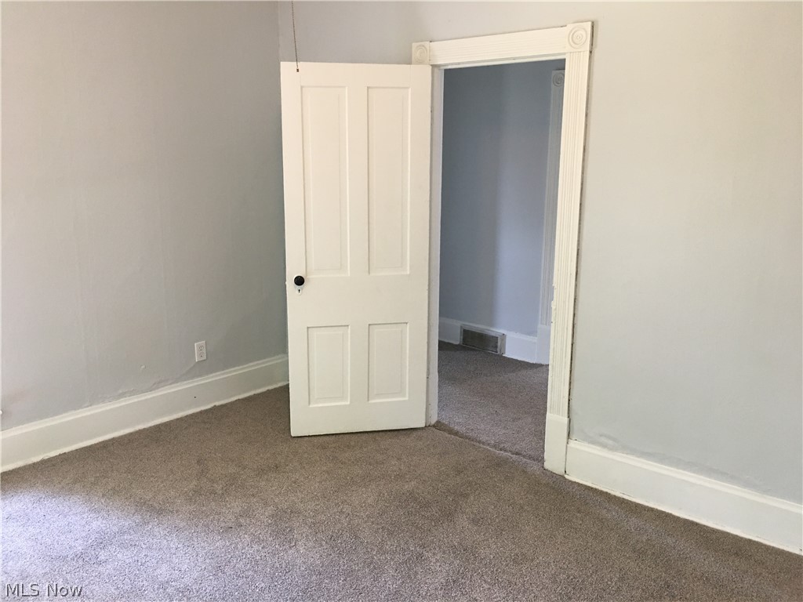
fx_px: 673
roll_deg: -0.4
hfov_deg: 61.7
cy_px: 301
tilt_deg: -11.6
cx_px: 402
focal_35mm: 29
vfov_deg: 48.2
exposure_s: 1/15
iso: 64
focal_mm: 4.15
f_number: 2.2
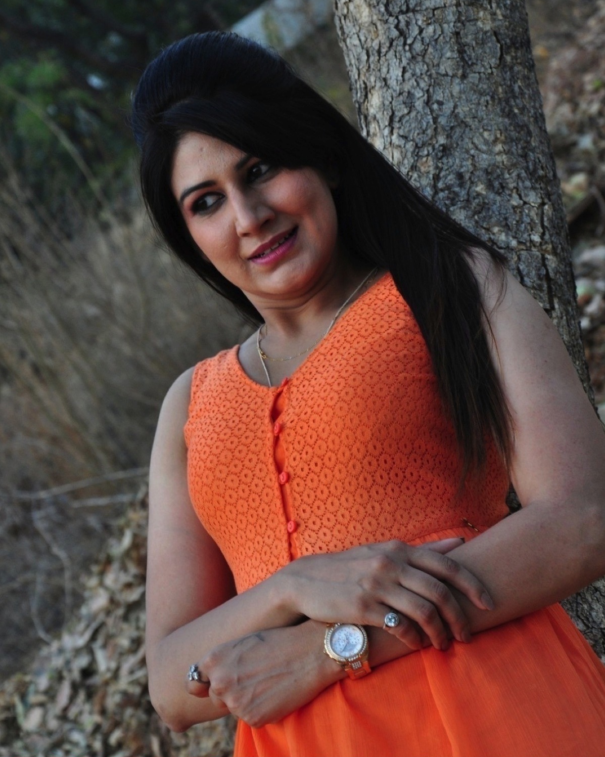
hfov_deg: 13.8
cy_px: 374
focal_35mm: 112
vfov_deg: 17.2
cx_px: 303
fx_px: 2508
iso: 450
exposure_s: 1/80
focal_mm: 66
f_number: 5.3
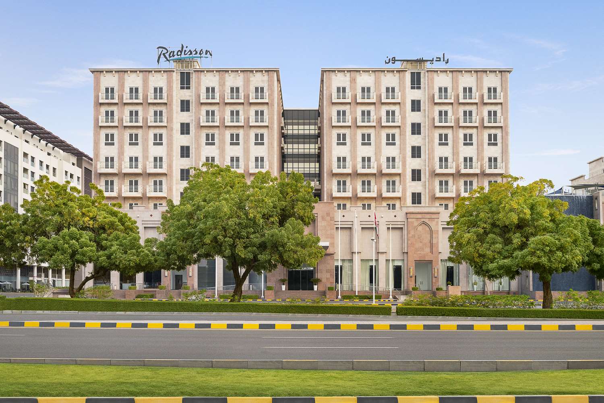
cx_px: 302
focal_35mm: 38
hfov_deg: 50.7
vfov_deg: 35.1
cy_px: 202
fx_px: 638
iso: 200
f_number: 10
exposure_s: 1/100
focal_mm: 38
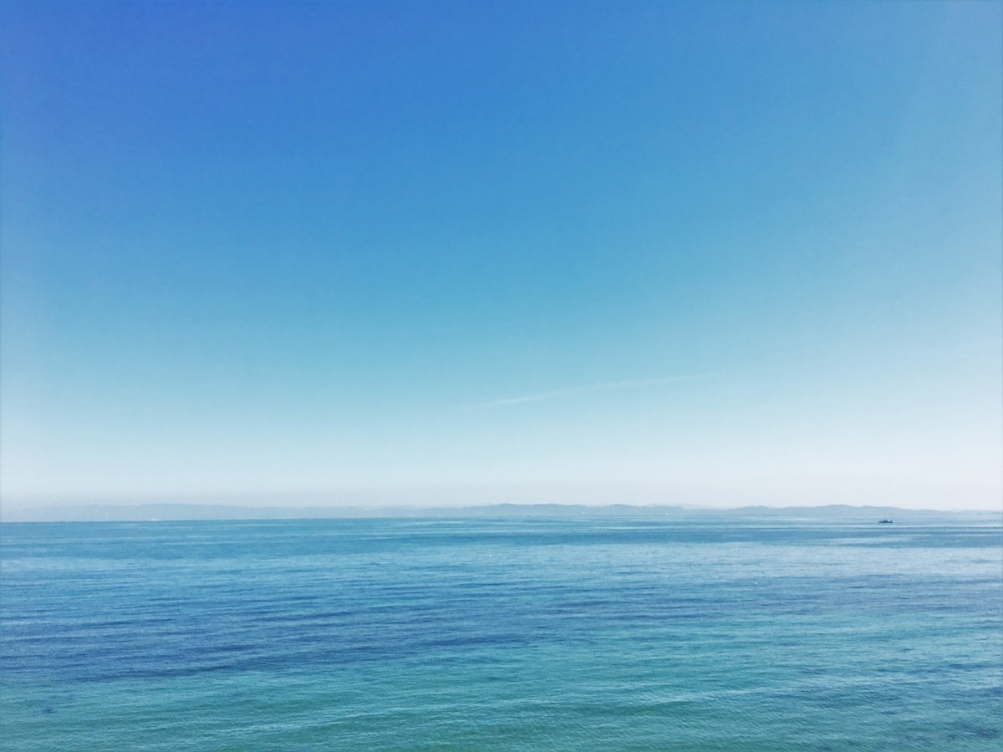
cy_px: 376
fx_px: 840
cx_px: 502
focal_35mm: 29
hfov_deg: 61.7
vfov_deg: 48.2
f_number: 2.2
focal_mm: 4.15
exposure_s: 1/2481
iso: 25
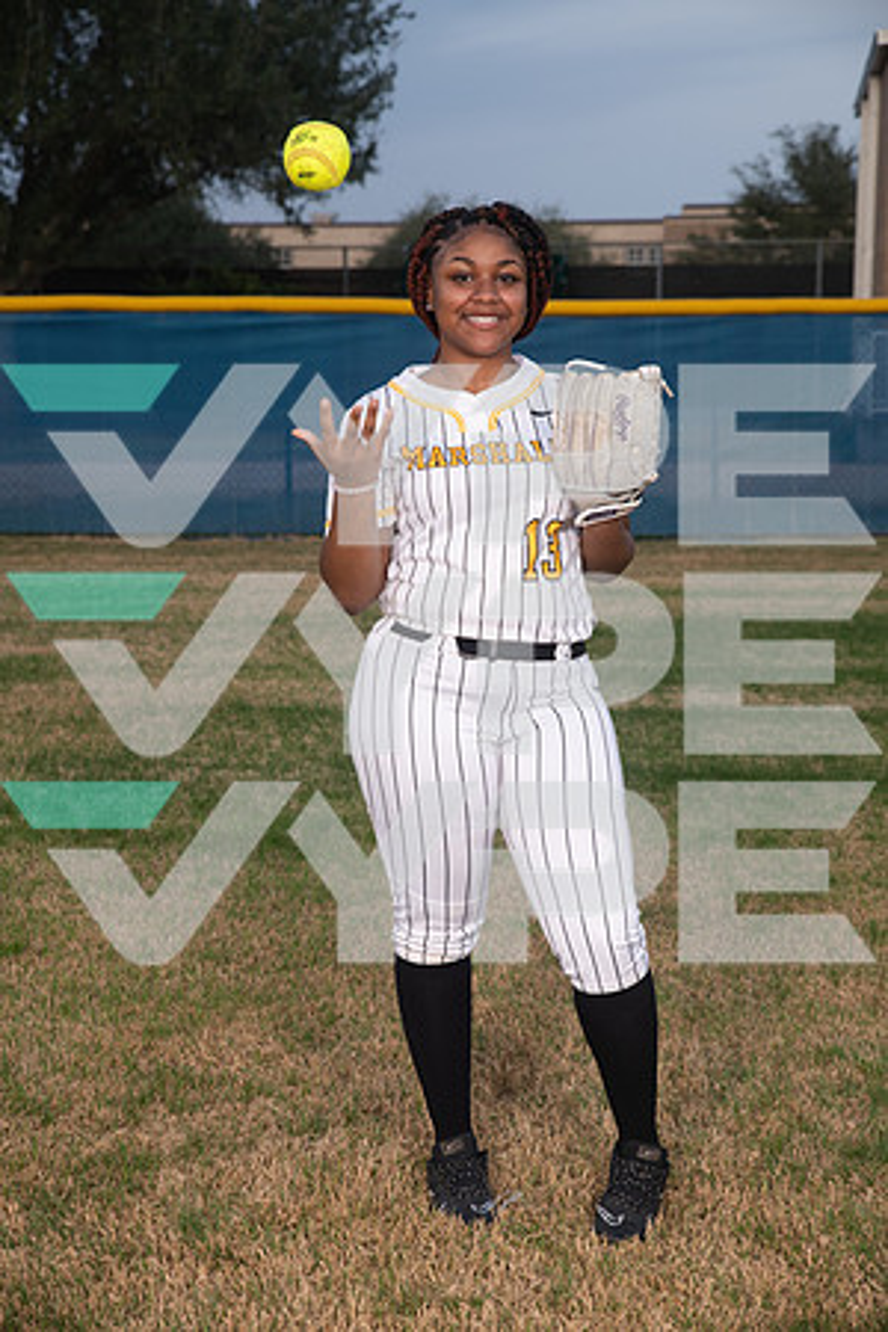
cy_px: 666
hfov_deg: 20.9
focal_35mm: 65
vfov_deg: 31.0
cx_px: 444
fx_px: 2405
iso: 320
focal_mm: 65
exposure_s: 1/320
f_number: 6.3
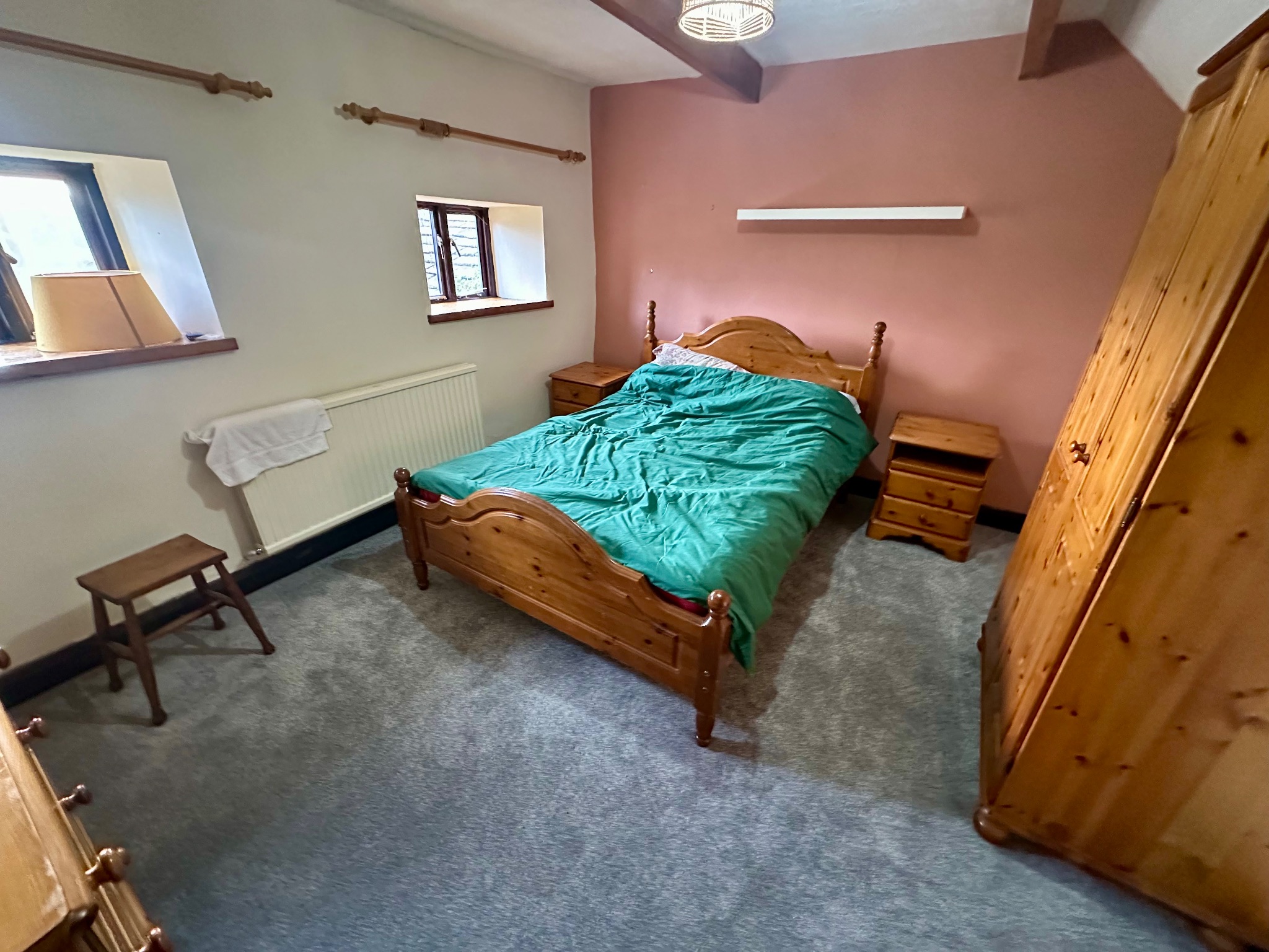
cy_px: 476
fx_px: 513
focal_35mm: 14
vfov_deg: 85.7
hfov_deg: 102.1
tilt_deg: -24.5
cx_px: 634
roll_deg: -1.5
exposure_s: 1/50
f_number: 2.2
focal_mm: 2.22
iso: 800
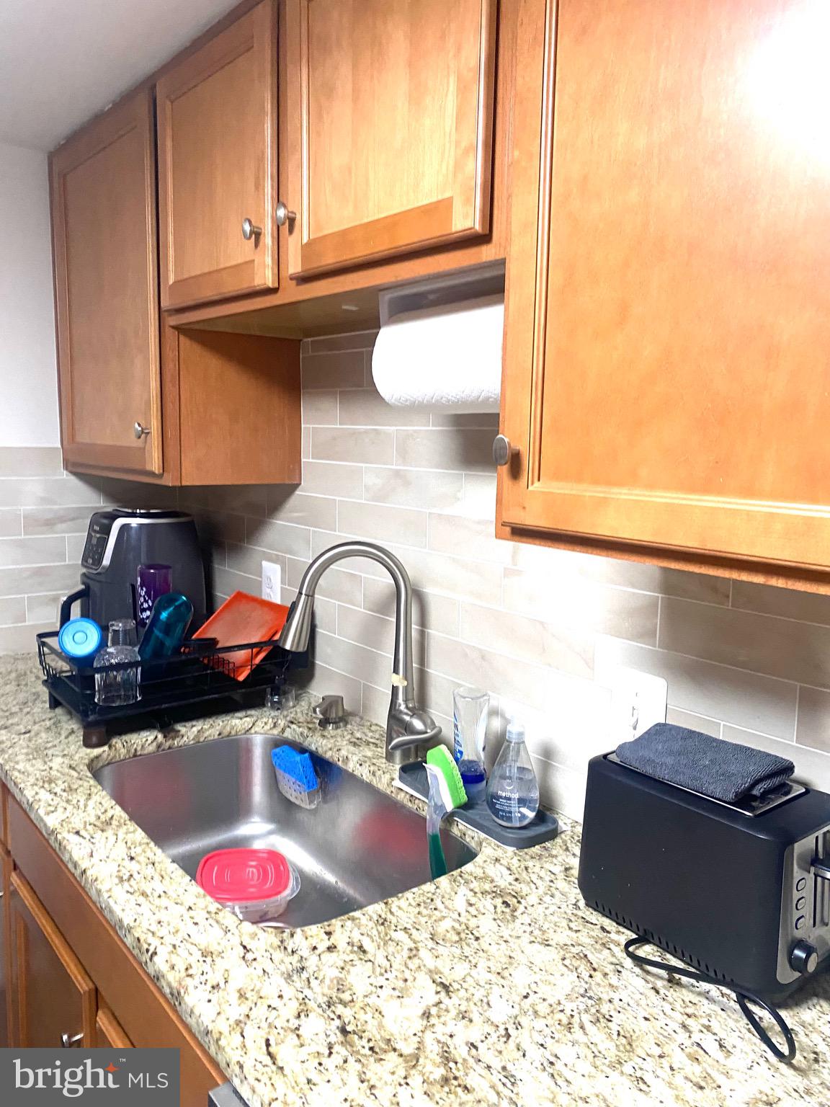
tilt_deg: -9.4
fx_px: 831
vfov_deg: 67.3
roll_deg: +0.9
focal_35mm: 26
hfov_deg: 53.1
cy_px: 554
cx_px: 415
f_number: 1.8
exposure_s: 1/60
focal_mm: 4.25
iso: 200
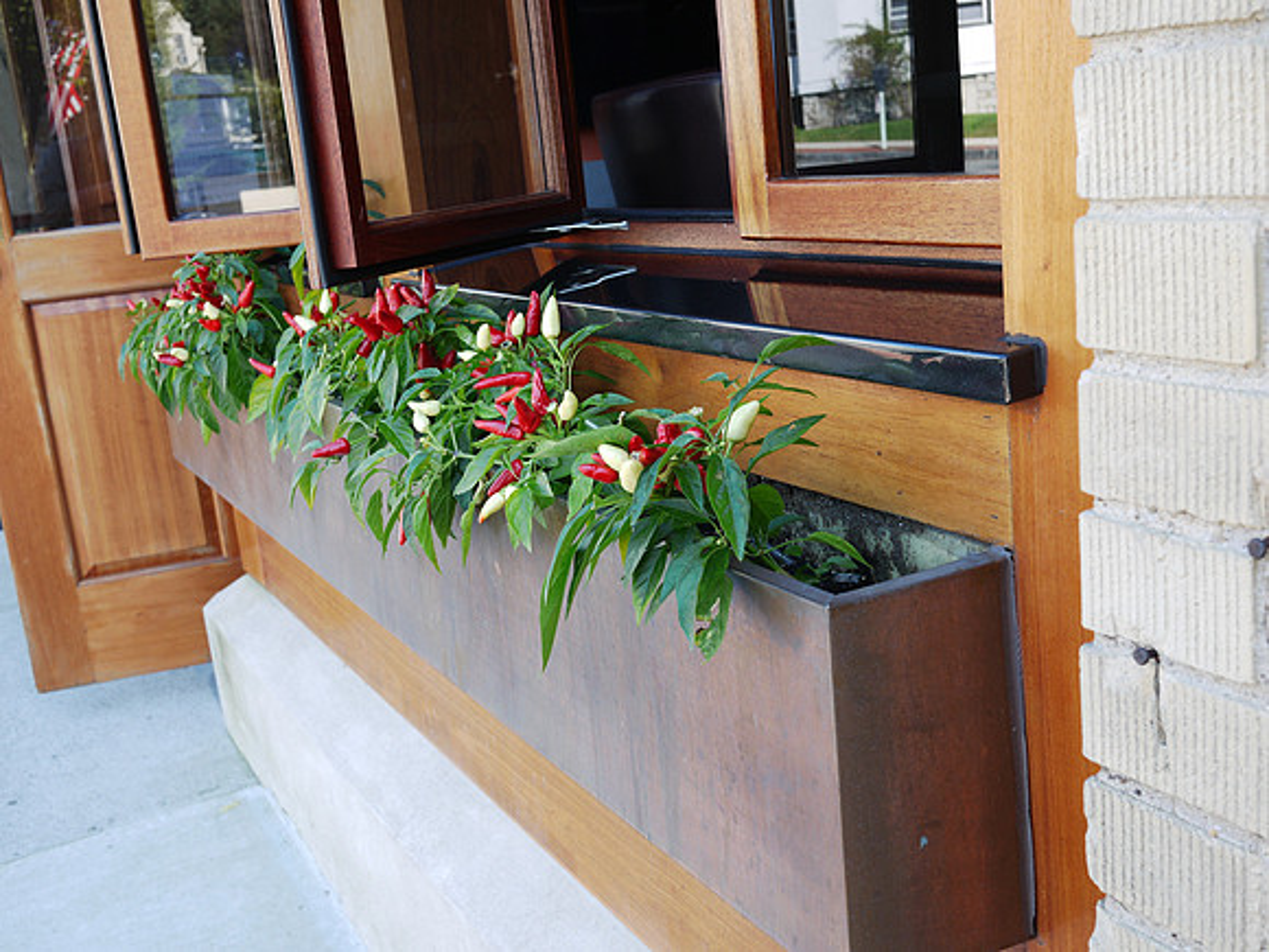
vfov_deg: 36.0
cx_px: 634
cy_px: 476
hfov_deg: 46.8
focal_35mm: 40
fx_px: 1466
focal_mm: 20
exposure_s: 1/30
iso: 100
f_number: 5.6
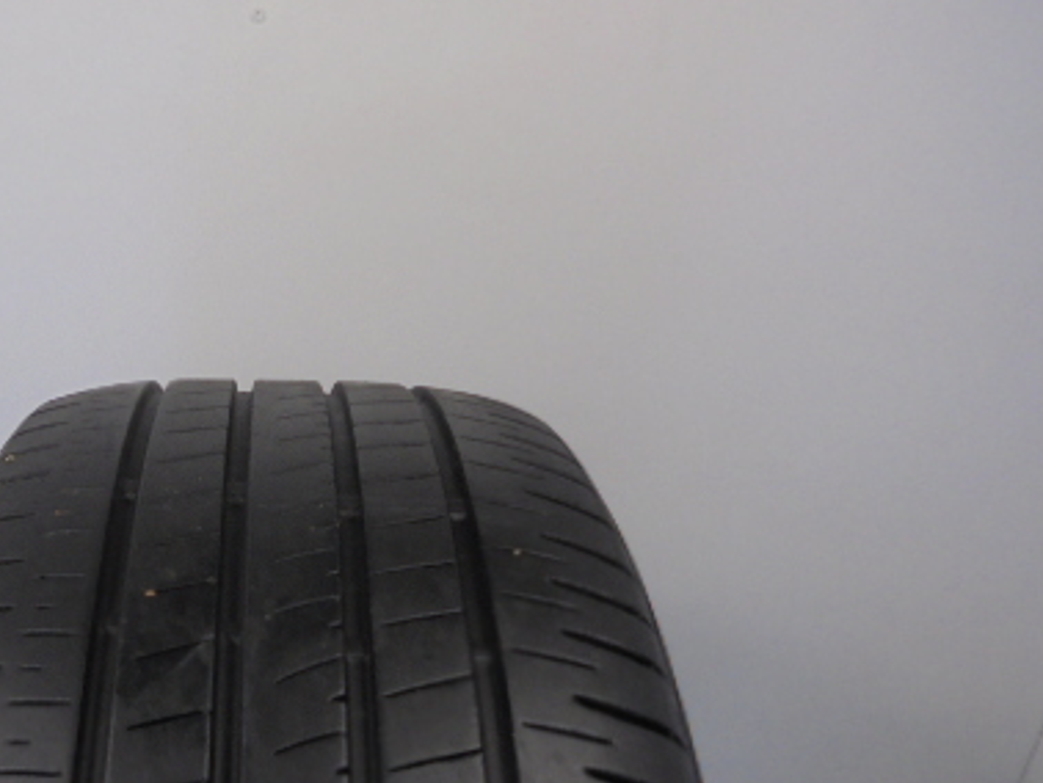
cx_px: 232
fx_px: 1327
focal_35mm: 44
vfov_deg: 32.8
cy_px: 488
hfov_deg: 41.4
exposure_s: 1/60
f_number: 3.5
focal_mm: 4.6
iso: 100
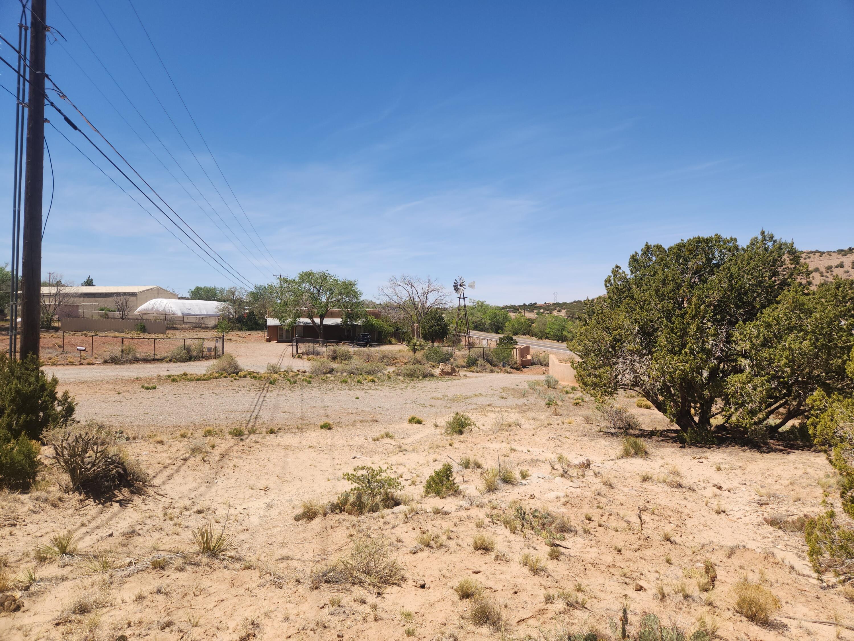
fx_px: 567
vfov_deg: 58.9
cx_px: 427
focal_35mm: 23
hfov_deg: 73.9
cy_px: 320
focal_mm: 5.4
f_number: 1.8
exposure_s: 1/1925
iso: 20
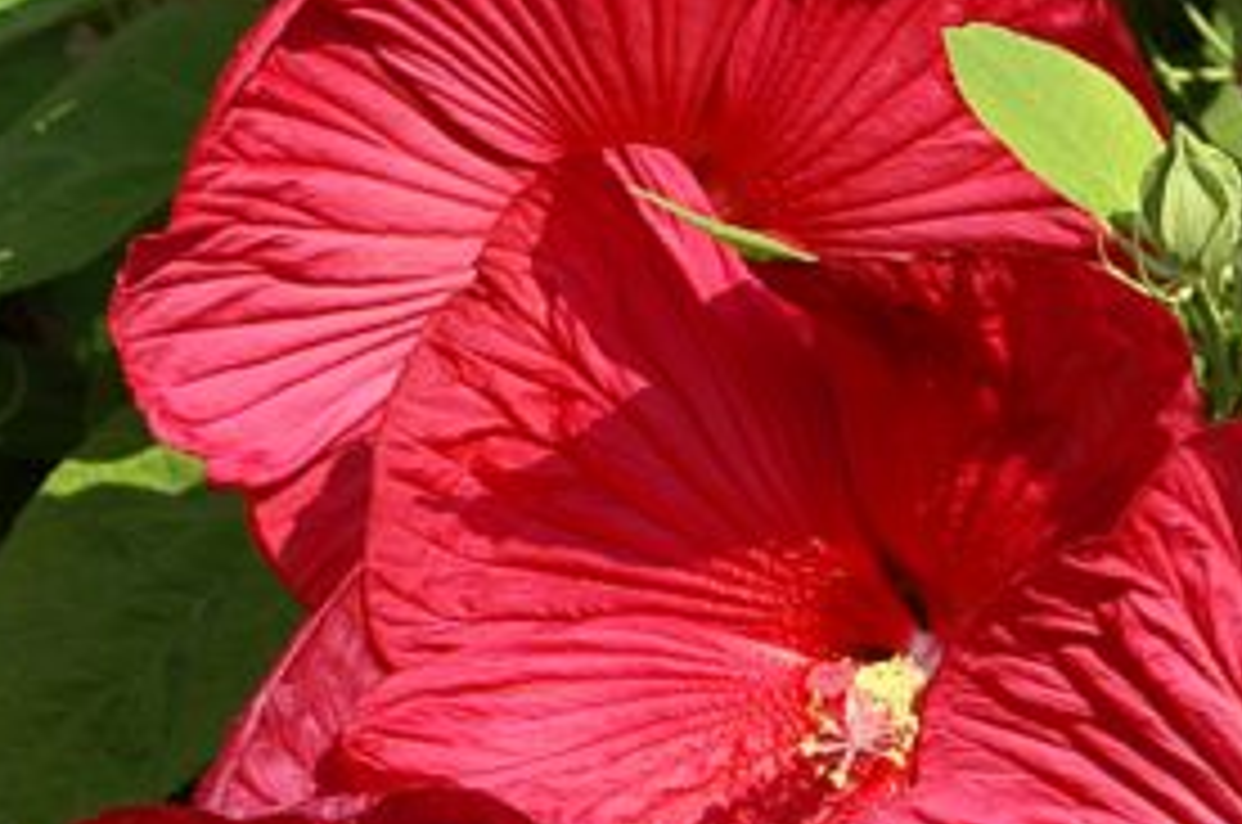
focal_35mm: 223
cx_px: 1755
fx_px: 7680
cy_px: 191
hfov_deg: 9.1
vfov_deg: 6.1
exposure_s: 1/160
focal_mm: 40
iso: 100
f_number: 9
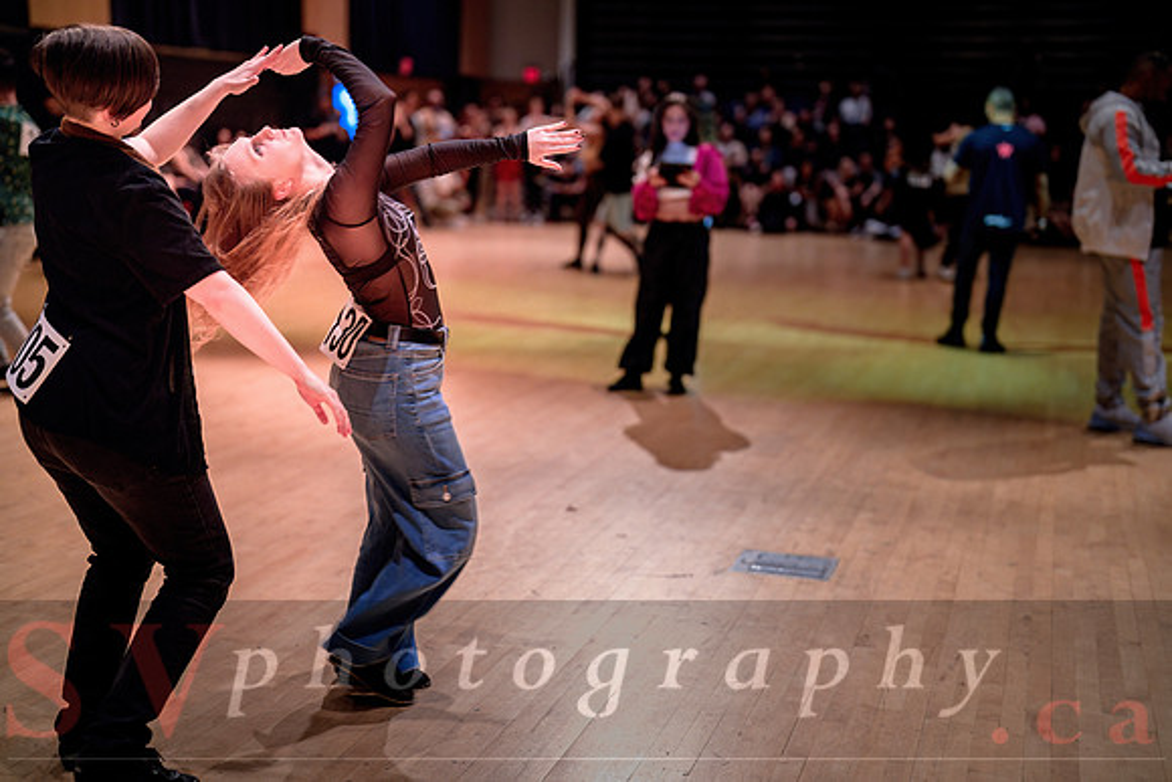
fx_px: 1628
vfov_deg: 27.0
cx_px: 586
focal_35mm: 50
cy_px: 391
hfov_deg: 39.6
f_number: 1.4
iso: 1600
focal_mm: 50
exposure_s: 1/250
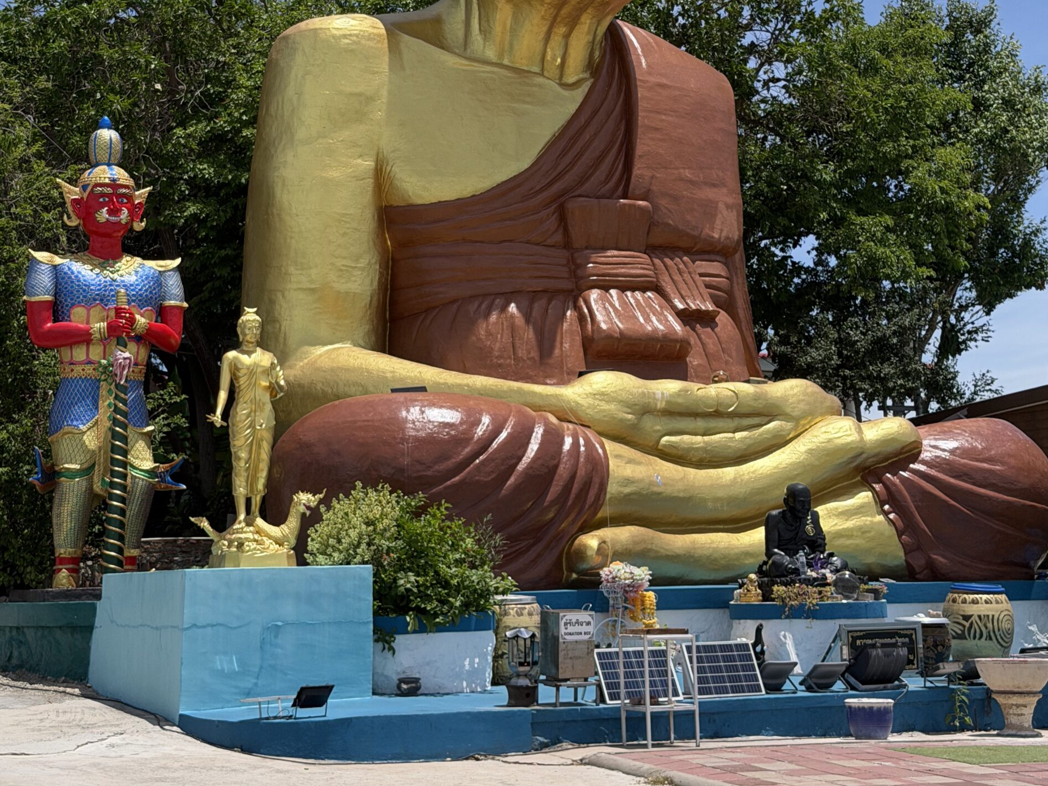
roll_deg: +1.1
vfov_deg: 22.3
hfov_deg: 29.8
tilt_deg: +12.4
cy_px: 177
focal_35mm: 65
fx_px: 1968
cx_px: 523
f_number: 1.78
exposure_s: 1/5587
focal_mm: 6.76
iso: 64
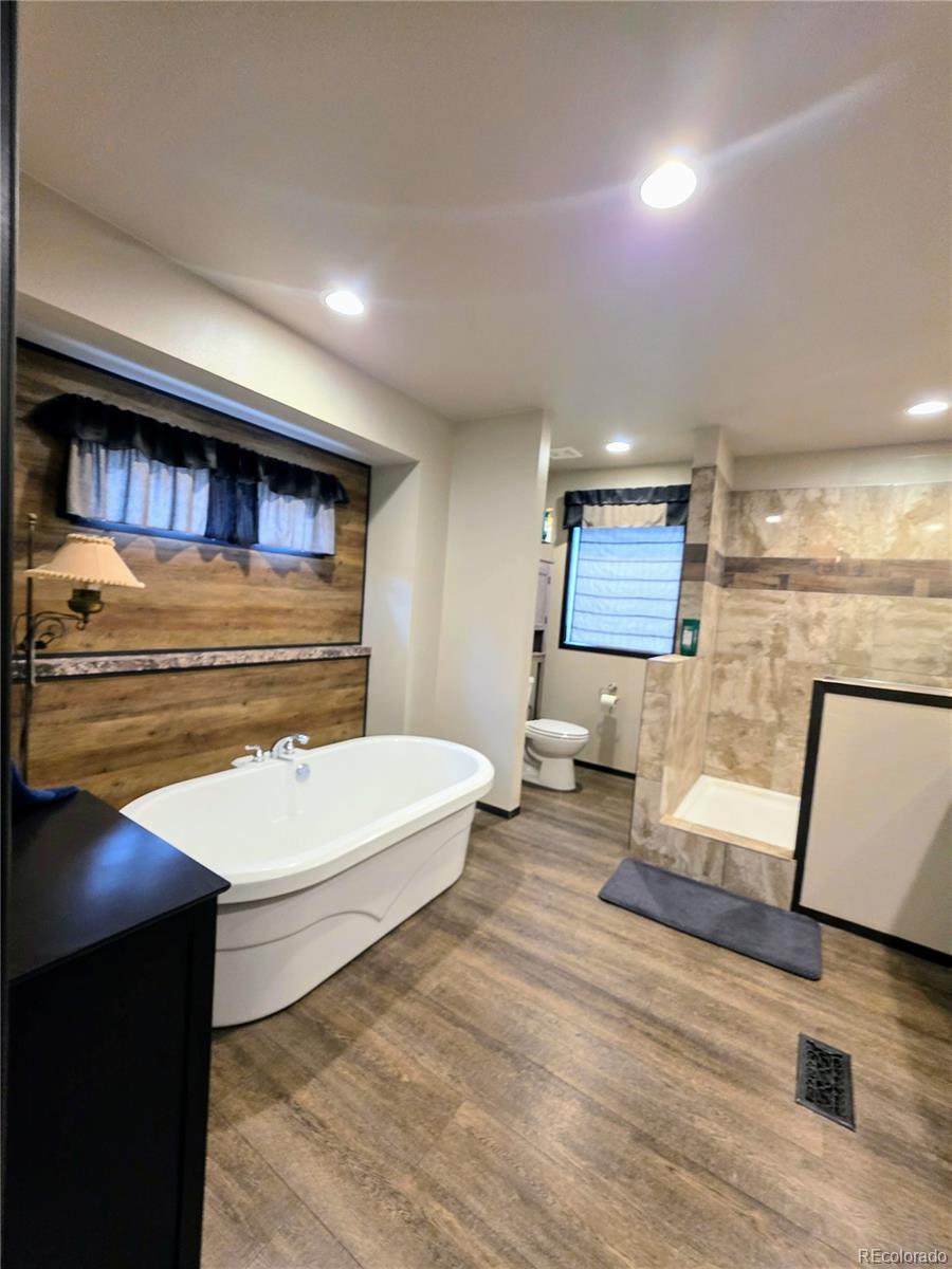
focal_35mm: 13
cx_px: 476
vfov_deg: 106.2
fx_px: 477
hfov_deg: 89.9
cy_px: 634
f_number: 1.9
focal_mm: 2.2
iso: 250
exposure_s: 1/60
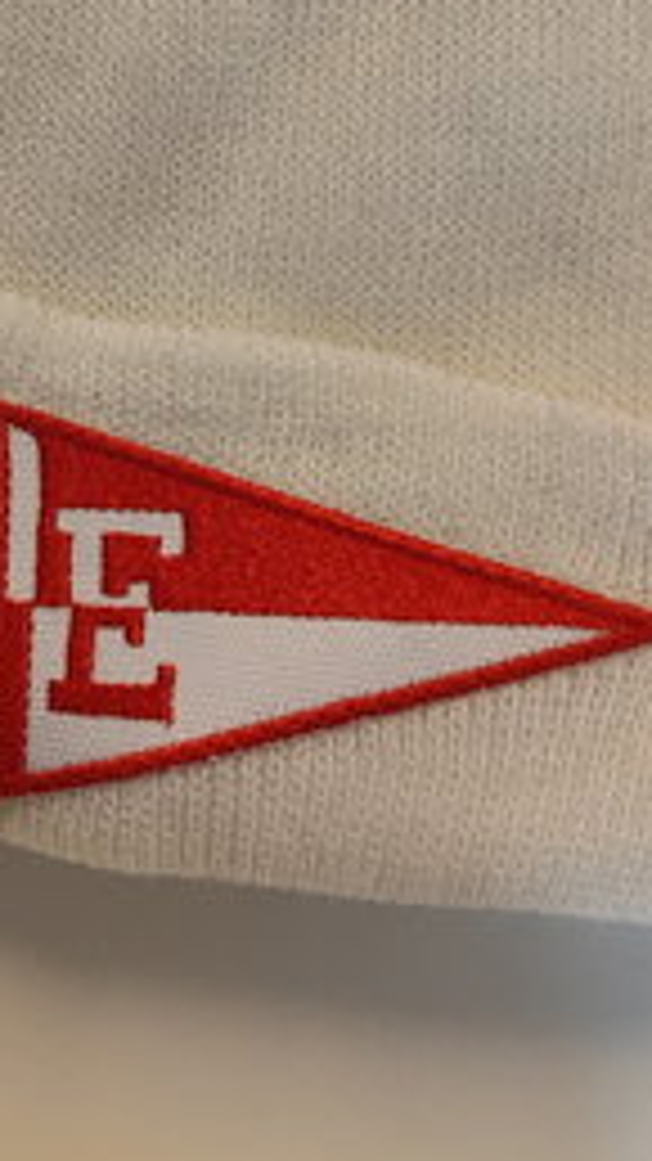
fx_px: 1661
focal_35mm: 54
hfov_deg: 22.1
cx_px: 216
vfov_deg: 35.5
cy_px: 52
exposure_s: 1/100
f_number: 1.89
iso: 1172
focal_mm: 5.89
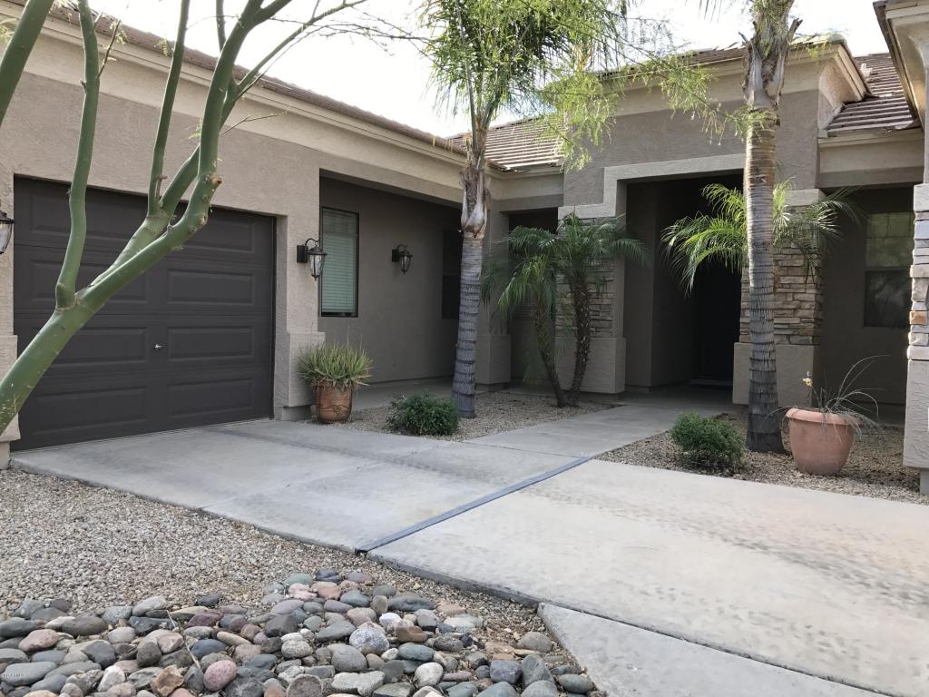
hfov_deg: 63.4
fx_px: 751
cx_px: 464
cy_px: 348
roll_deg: -1.9
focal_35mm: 28
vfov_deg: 49.7
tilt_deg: -1.9
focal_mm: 3.99
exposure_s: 1/348
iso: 20
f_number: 1.8
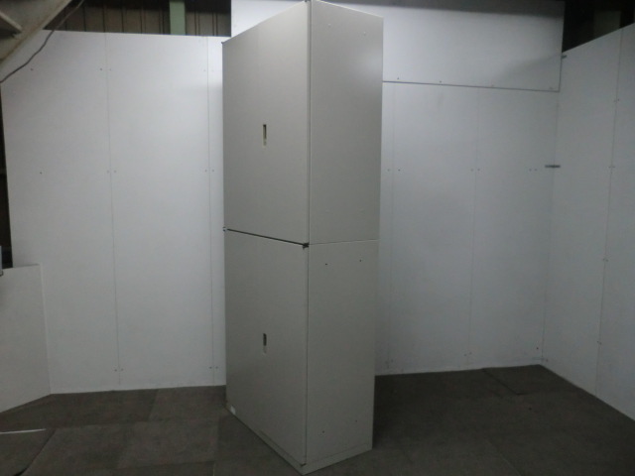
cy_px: 238
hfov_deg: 65.3
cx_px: 318
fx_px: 495
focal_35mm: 27
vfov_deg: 51.4
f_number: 3.2
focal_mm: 4.9
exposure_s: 1/60
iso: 250
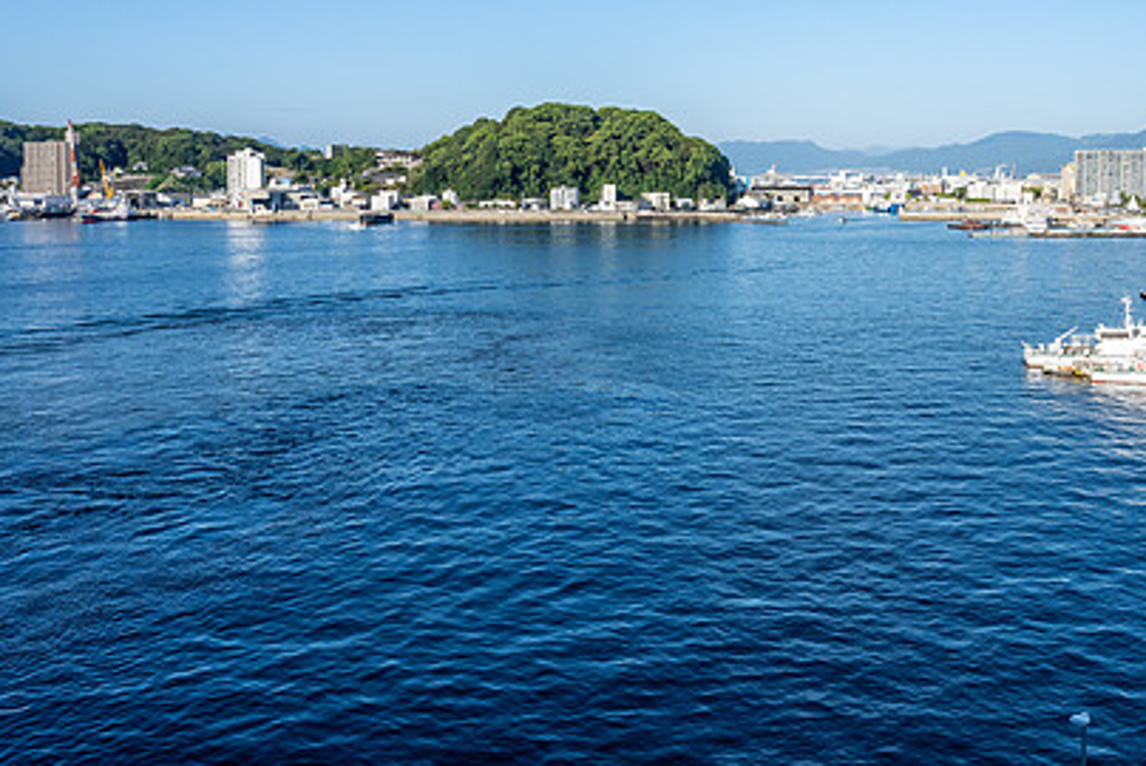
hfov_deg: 52.3
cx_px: 740
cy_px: 226
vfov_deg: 36.4
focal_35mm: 36
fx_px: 1147
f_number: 8
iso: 280
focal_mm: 24
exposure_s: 1/500
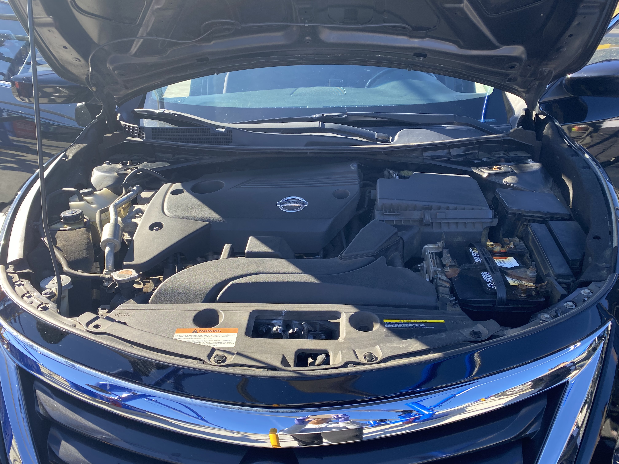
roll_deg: +1.8
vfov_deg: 53.1
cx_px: 310
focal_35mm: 26
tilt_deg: -22.3
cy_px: 232
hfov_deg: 67.3
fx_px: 465
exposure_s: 1/370
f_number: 1.8
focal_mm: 4.25
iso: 32
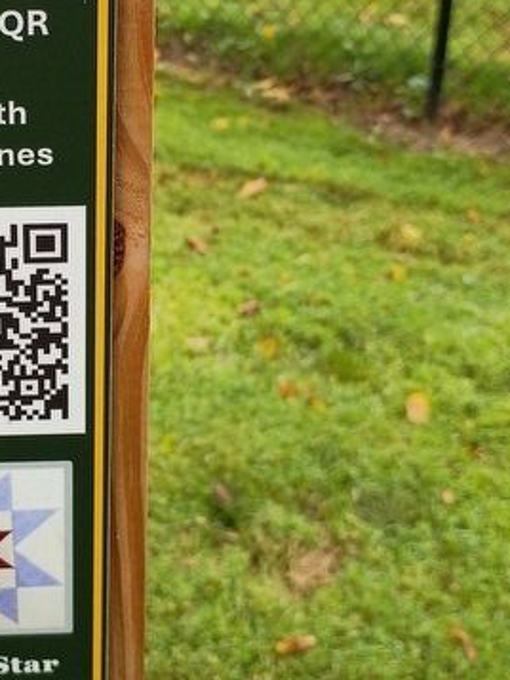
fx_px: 1276
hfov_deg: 22.0
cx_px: 29
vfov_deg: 29.7
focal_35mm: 65
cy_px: 253
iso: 100
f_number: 1.8
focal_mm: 4.27
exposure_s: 1/151
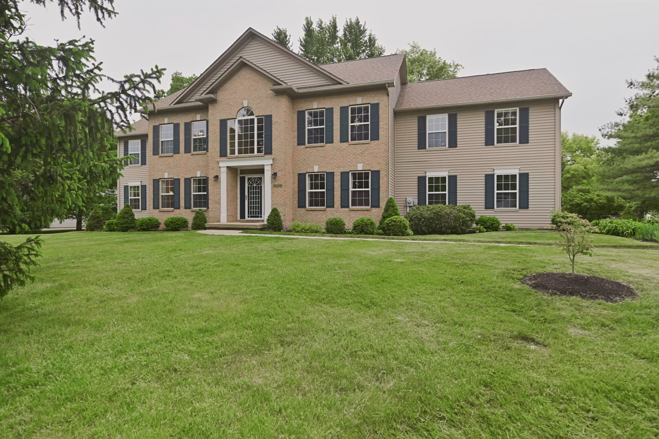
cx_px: 330
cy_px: 220
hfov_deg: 86.9
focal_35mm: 19
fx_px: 348
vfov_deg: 64.6
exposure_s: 1/2500
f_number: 2.8
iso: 250
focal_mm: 19
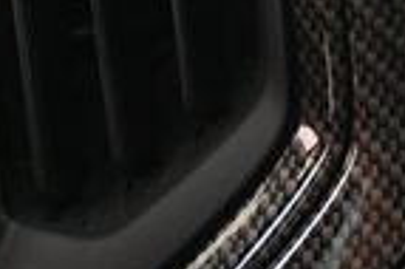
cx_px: 830
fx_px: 1891
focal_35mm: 168
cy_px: -201
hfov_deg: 11.0
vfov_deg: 7.9
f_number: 4.2
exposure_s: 1/125
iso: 560
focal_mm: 25
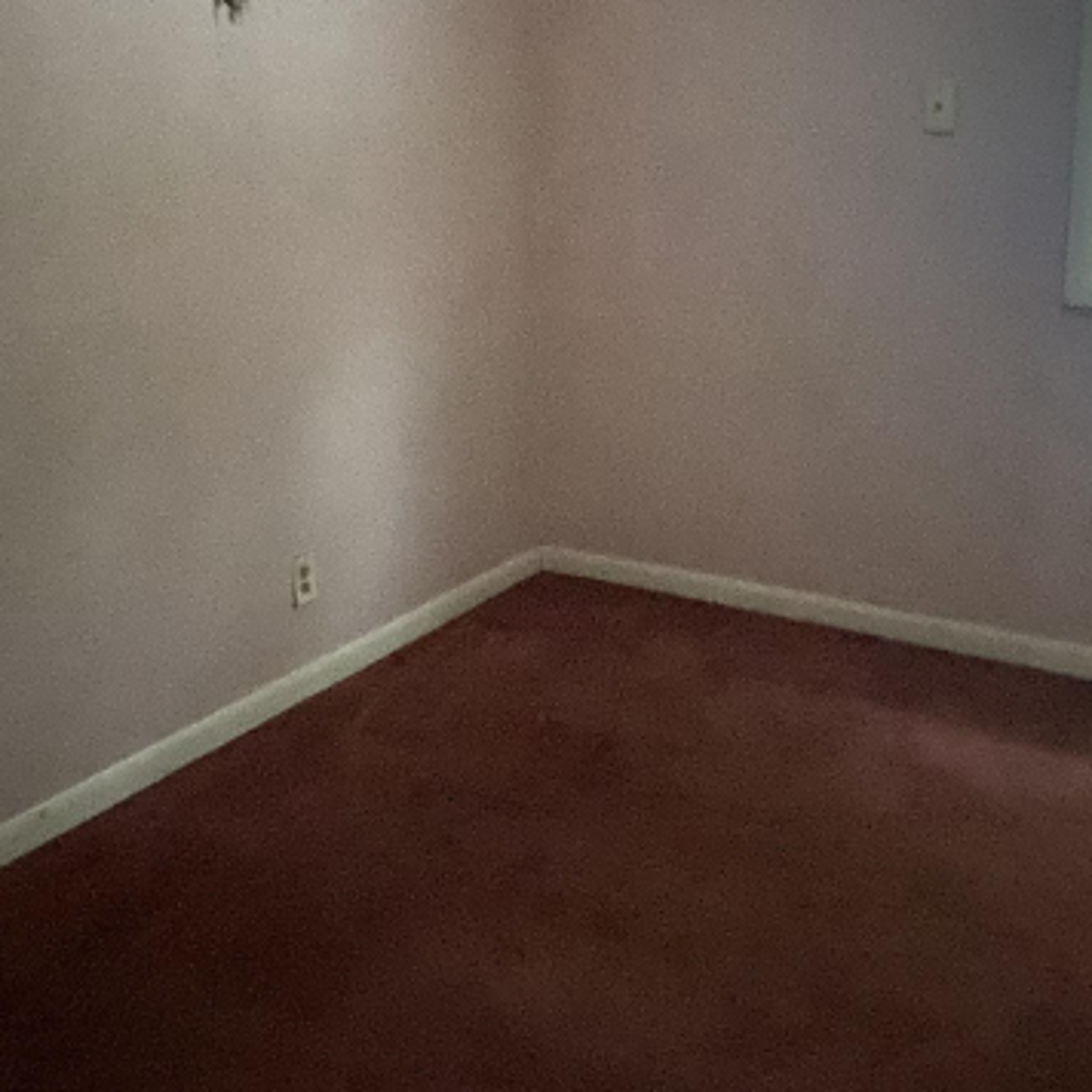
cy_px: 344
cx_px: 633
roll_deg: -0.7
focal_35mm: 43
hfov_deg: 39.1
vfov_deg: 38.6
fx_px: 1535
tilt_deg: -11.0
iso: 1000
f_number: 1.8
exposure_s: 1/8
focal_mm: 4.25
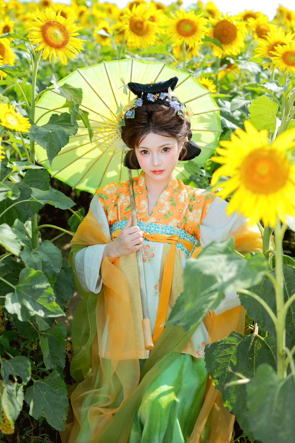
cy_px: 222
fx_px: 602
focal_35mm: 49
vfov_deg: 40.3
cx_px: 148
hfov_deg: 27.5
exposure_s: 1/2000
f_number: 2
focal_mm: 50
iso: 100
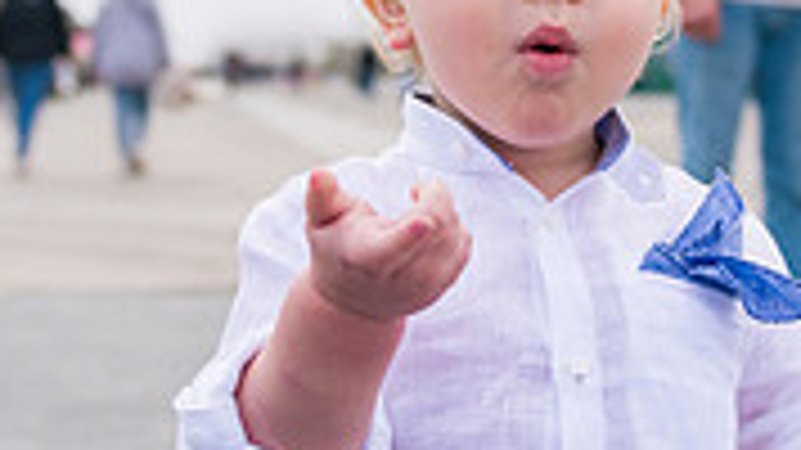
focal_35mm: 82
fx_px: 1741
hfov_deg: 25.9
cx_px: 454
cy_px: -110
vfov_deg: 14.2
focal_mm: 24
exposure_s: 1/4000
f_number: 3.2
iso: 200
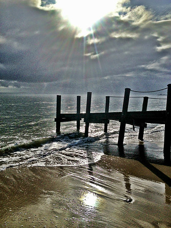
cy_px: 114
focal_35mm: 35
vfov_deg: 52.6
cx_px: 86
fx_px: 230
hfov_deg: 40.7
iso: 50
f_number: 2.4
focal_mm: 4.28
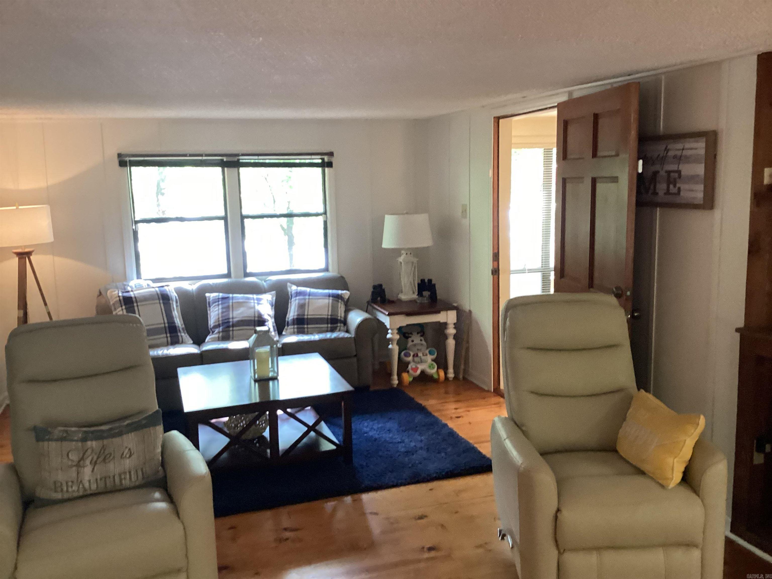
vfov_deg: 45.4
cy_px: 290
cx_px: 386
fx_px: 691
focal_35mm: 31
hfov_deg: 58.4
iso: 250
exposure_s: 1/60
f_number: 2.4
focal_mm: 3.3
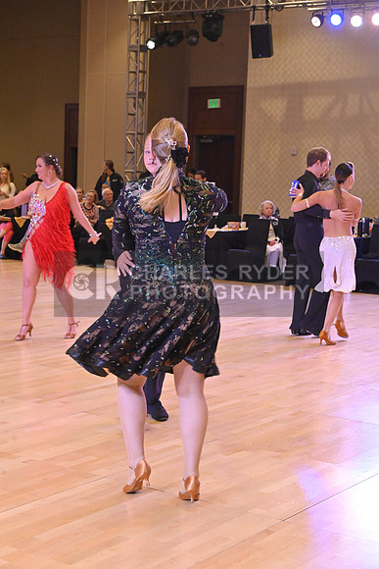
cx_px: 190
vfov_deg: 31.0
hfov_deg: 20.9
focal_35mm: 65
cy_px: 284
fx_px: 1026
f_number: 9
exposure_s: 1/200
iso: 6400
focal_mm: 65
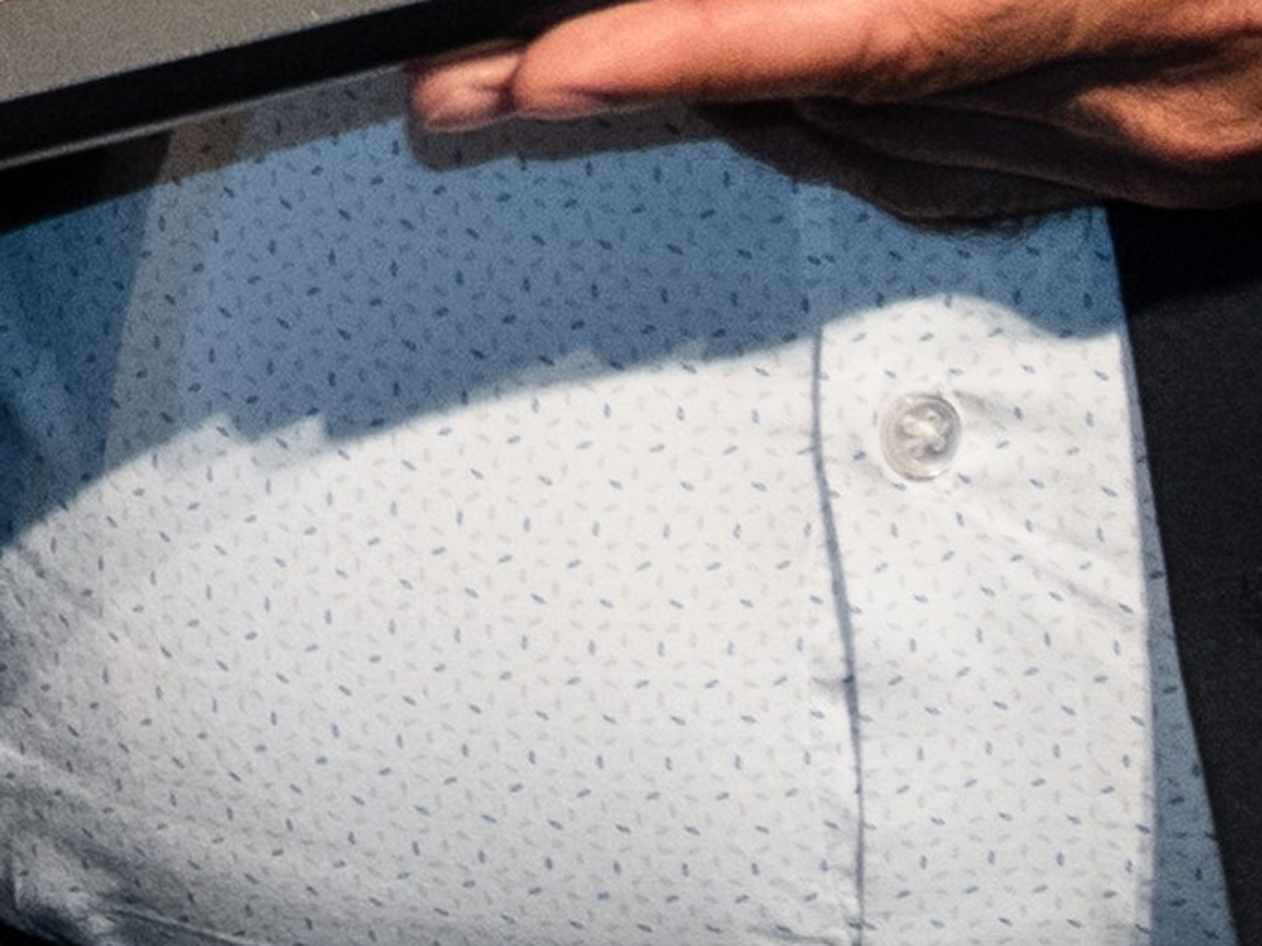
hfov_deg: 2.9
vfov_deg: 2.1
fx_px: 24973
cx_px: -407
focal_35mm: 685
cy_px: -3186
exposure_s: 1/200
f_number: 2.5
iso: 1250
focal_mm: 72
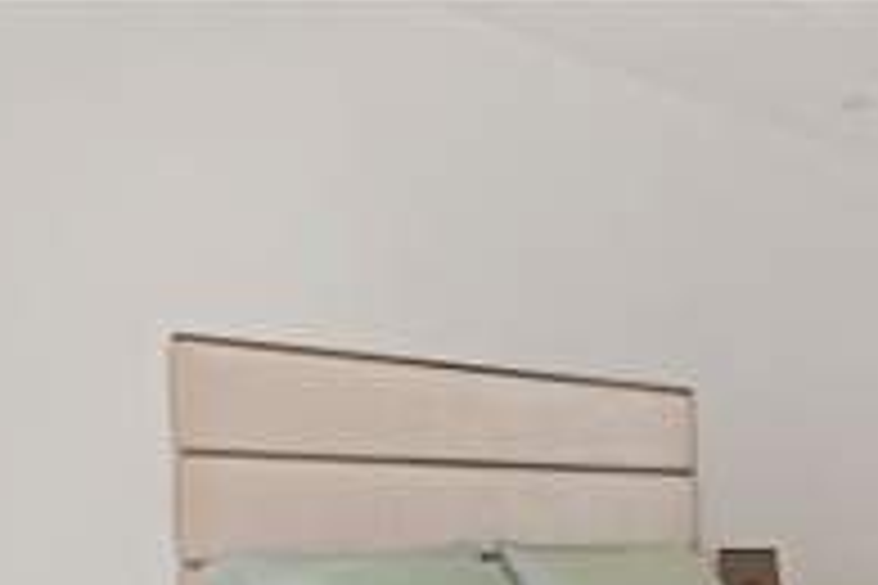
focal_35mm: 37
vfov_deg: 30.2
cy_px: 716
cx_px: 662
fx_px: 902
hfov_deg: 49.7
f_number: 8
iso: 100
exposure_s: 1/60
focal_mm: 10
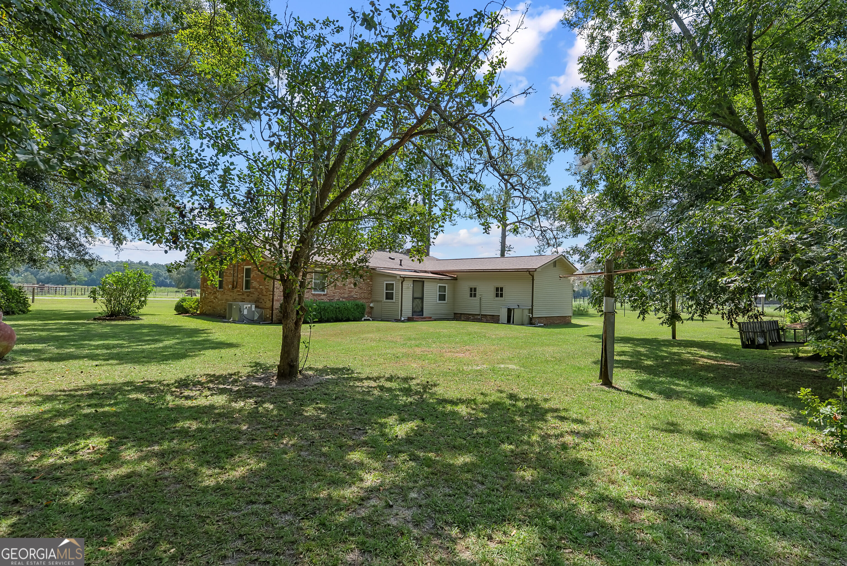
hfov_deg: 86.9
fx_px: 447
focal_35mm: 19
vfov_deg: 64.6
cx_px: 424
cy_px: 283
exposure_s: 1/30
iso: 125
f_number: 6.3
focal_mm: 19
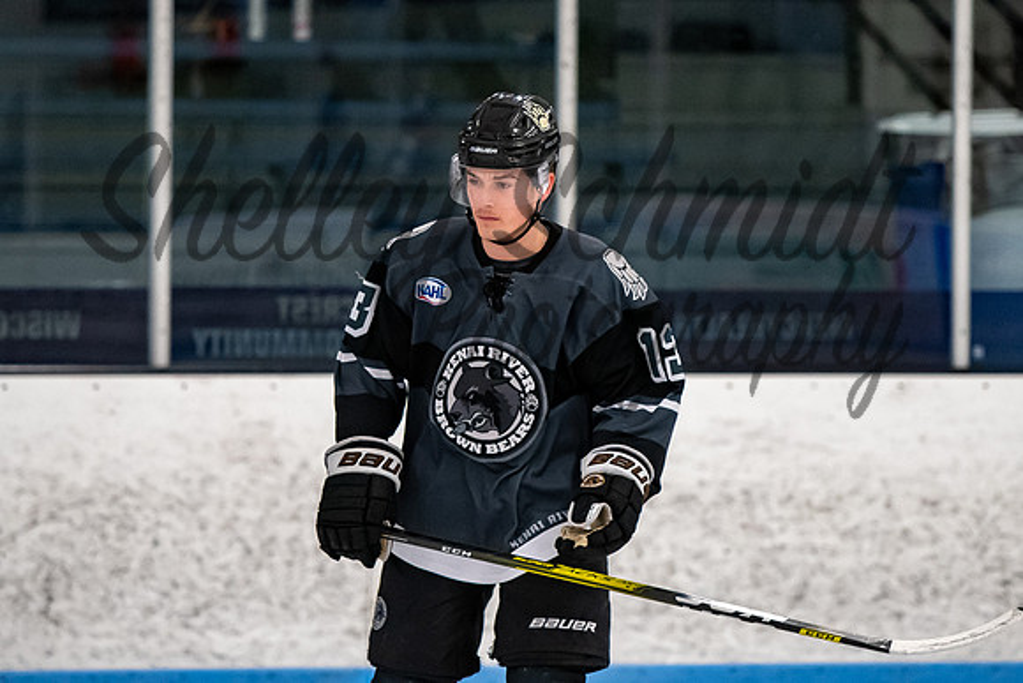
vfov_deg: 4.2
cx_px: 516
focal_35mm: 330
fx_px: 9377
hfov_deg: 6.2
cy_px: 206
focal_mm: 155
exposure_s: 1/800
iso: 2000
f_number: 2.8
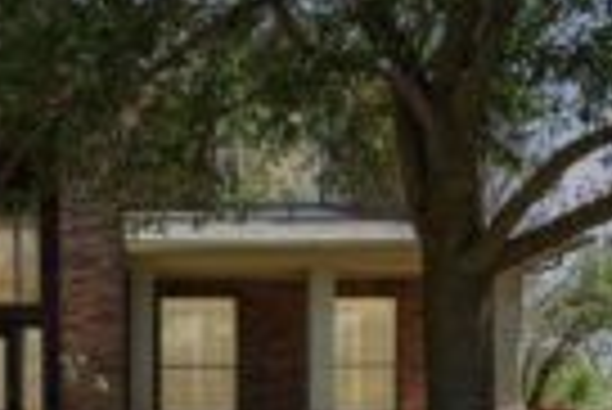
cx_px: -18
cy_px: 491
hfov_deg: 28.4
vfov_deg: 19.5
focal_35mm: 66
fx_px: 1123
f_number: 8
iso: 100
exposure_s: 1/250
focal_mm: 15
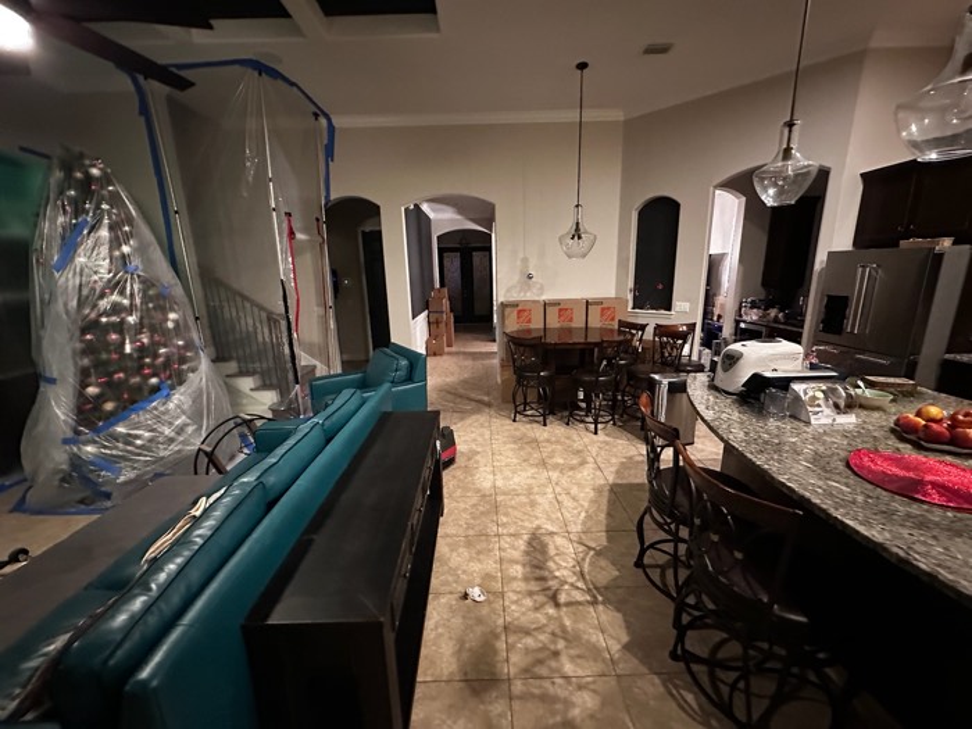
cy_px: 364
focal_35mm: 14
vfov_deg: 85.7
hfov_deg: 102.1
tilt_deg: -13.6
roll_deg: -0.7
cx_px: 486
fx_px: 393
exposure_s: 1/30
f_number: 2.2
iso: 1250
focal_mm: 2.22
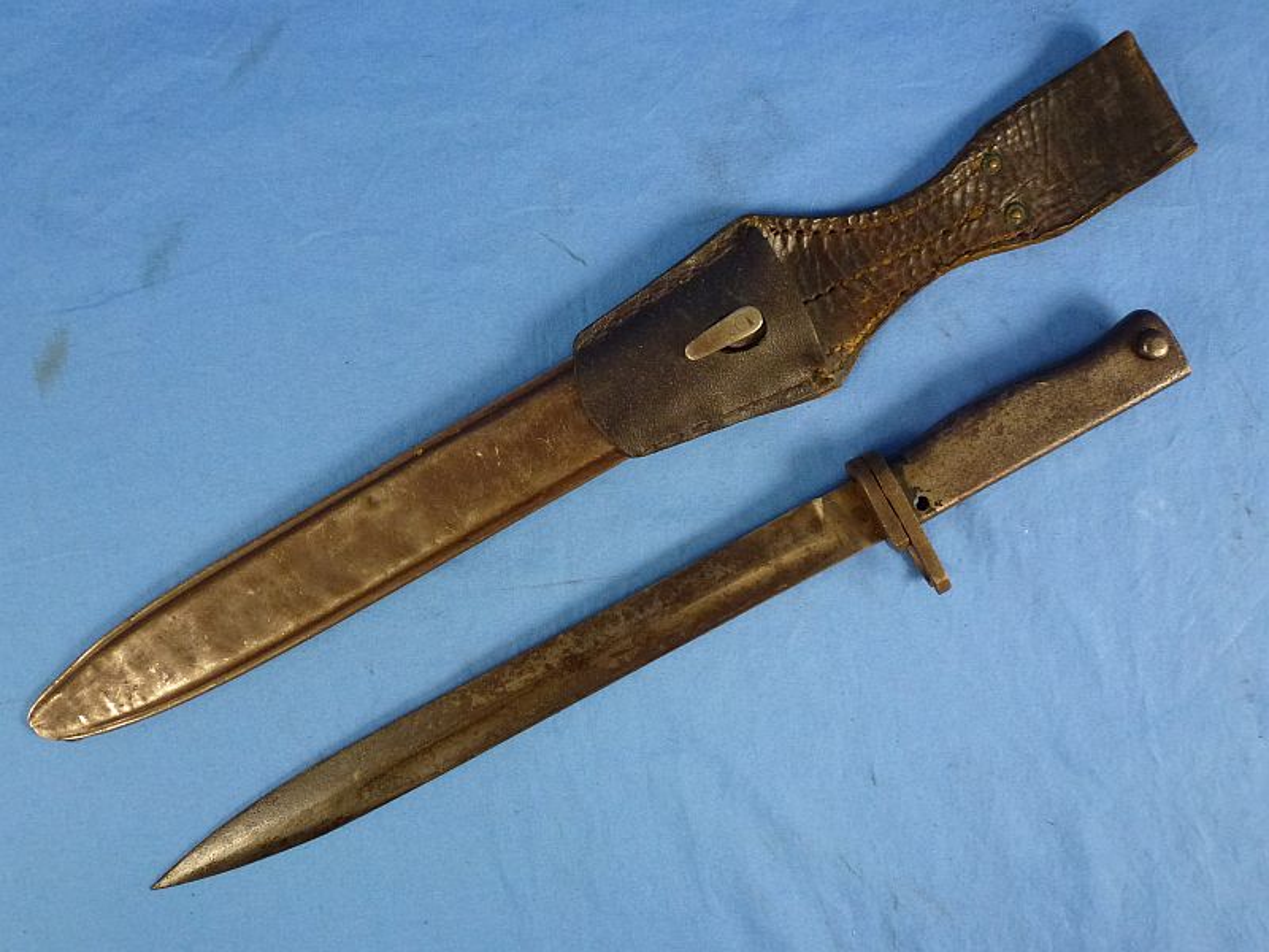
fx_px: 1100
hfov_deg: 60.0
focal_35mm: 30
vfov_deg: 46.8
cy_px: 476
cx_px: 634
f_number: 3.5
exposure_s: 1/60
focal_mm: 5.4
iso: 320
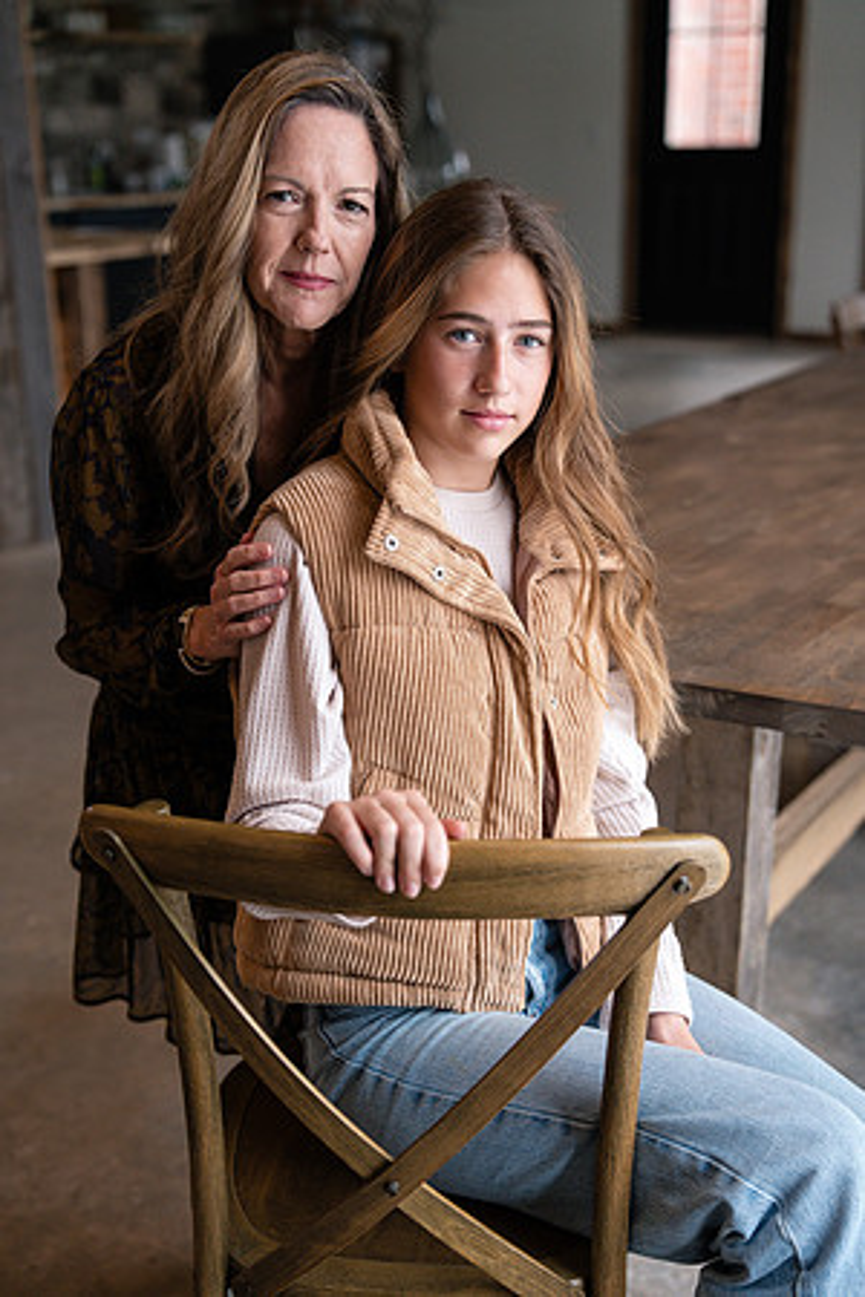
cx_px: 432
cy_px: 648
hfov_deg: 27.0
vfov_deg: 39.6
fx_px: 1802
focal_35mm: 50
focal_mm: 50
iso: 1250
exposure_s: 1/250
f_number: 2.8
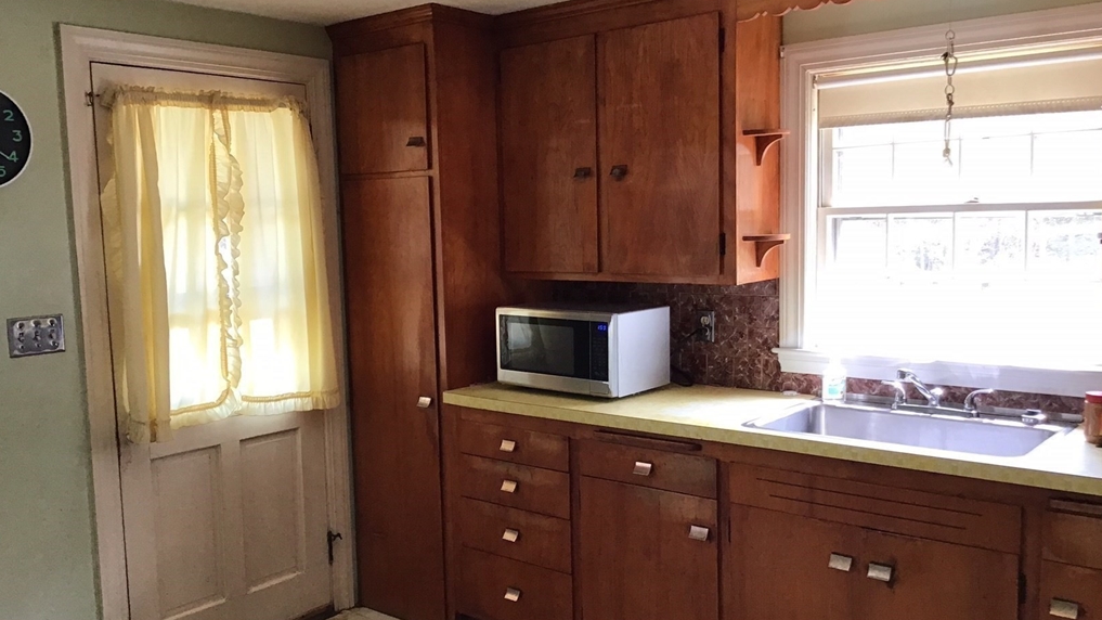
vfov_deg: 34.6
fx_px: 993
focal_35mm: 34
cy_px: 328
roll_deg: +3.2
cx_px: 550
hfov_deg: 58.0
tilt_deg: -5.0
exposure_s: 1/30
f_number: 2.4
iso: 32
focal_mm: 3.3
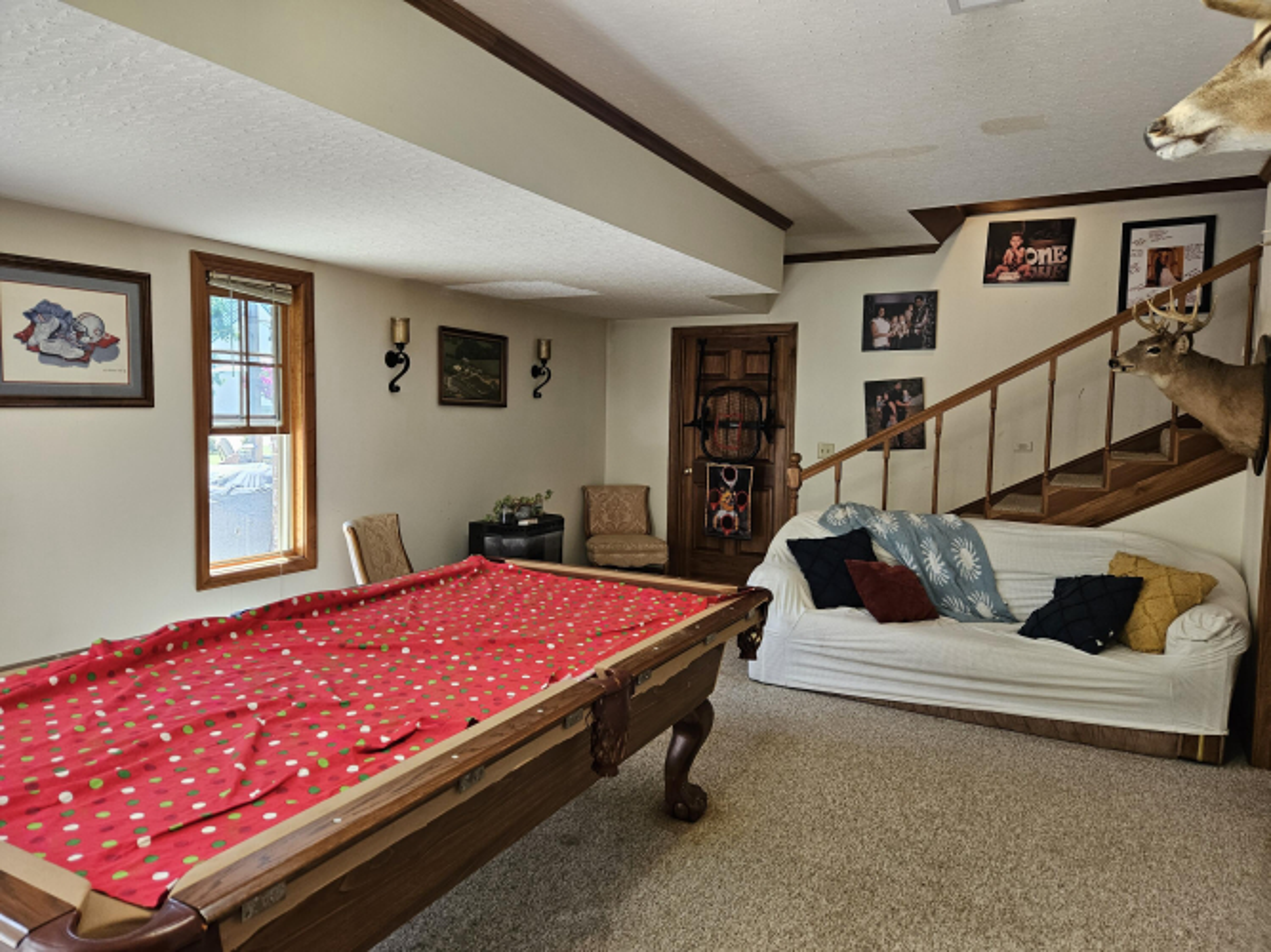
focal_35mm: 23
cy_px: 476
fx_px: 844
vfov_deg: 58.9
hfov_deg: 73.9
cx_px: 636
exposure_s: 1/120
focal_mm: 5.4
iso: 160
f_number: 1.8
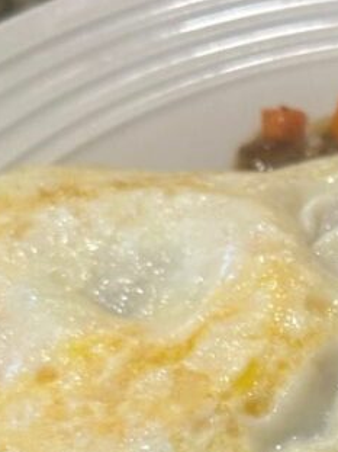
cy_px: 660
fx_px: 2058
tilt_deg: -50.2
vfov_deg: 12.0
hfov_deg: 9.1
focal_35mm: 158
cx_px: 516
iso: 160
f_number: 1.78
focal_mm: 6.86
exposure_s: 1/60
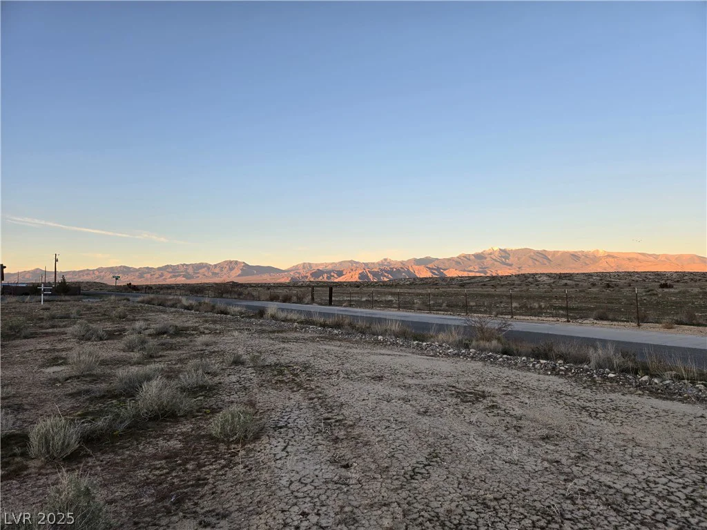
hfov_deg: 73.9
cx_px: 354
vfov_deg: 58.9
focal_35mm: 23
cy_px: 265
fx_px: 470
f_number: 1.8
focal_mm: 5.4
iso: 25
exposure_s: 1/261
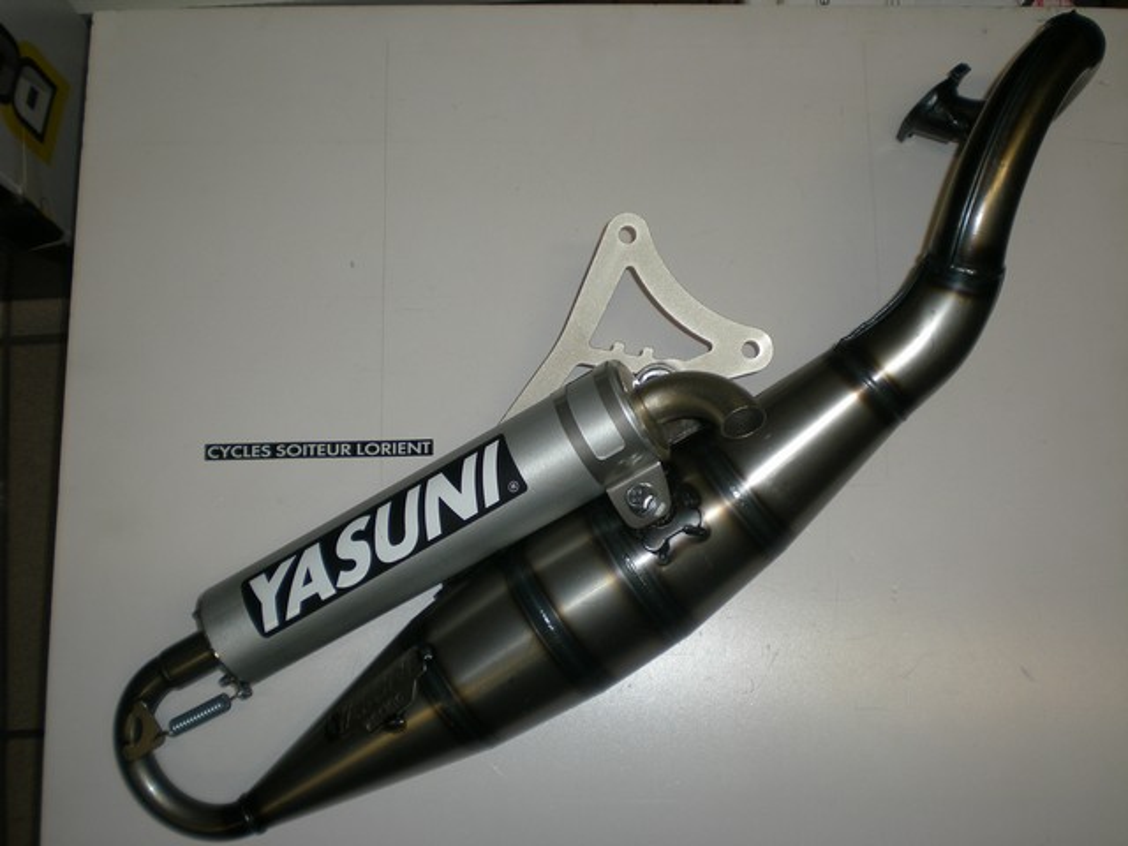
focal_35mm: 44
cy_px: 423
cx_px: 564
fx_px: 1434
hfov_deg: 42.9
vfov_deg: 32.9
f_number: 3.5
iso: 50
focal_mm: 7.4
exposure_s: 1/30
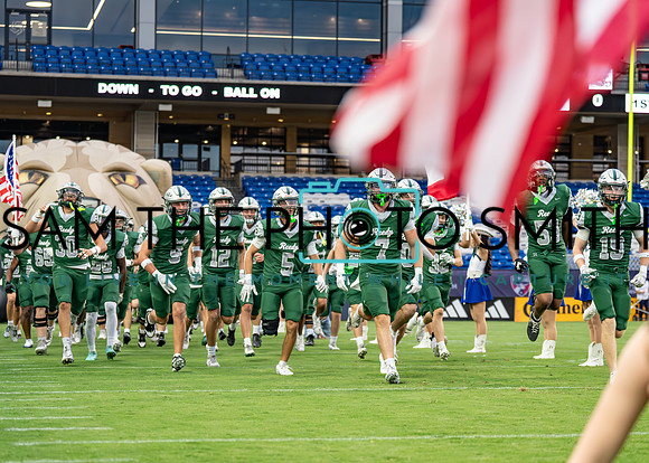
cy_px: 284
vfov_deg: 15.1
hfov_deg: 21.0
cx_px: 336
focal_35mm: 95
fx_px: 1750
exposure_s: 1/1250
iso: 1250
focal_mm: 70
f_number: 2.8
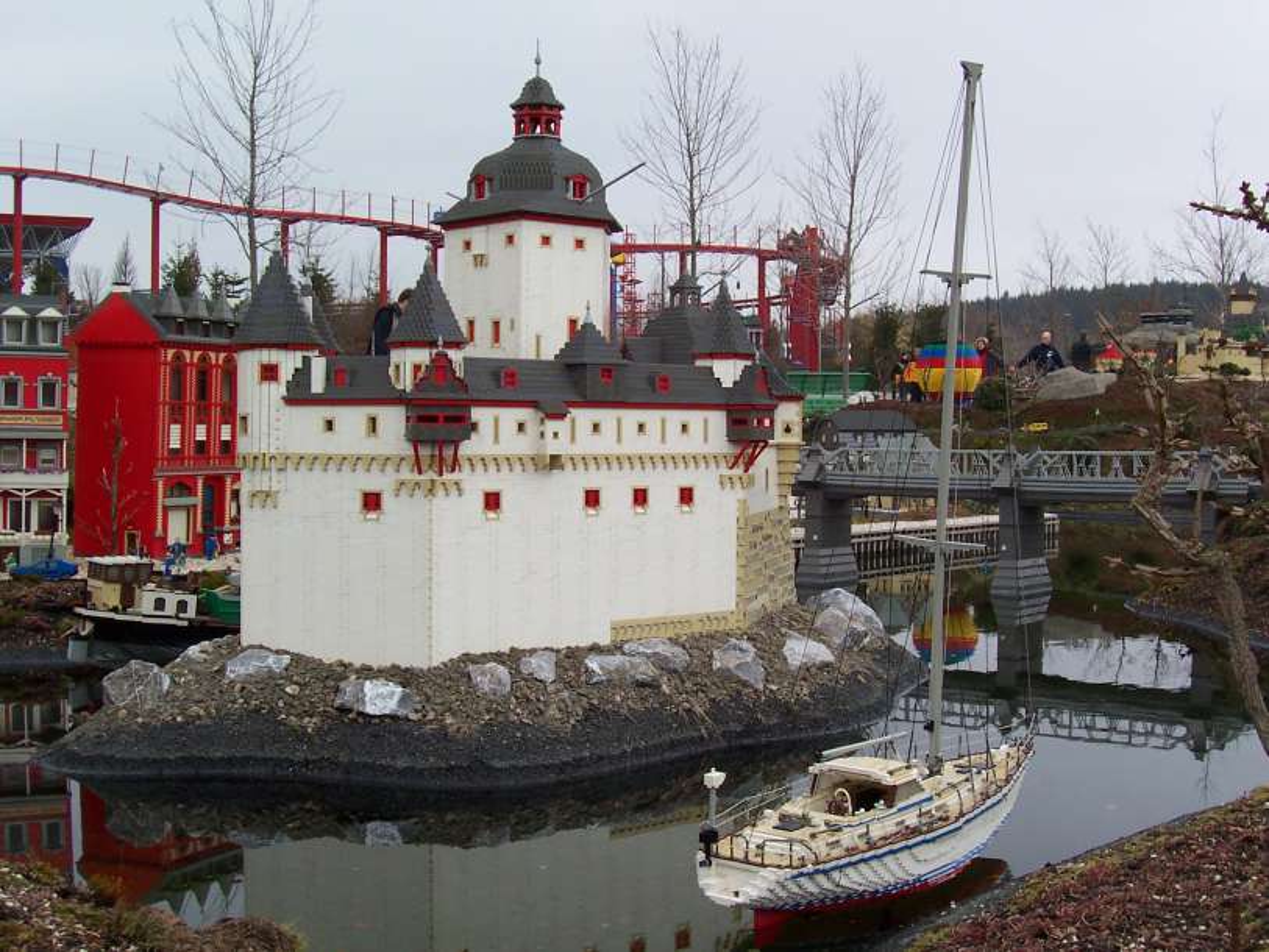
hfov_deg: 41.2
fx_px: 1687
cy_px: 476
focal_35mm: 46
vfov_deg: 31.5
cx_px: 634
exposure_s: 1/125
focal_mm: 7
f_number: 5.6
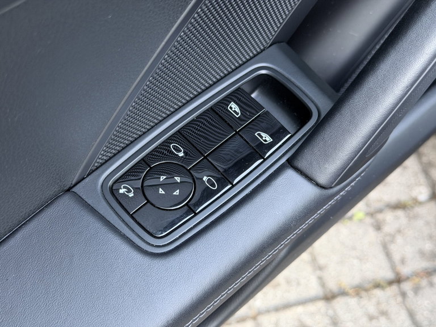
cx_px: 218
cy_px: 164
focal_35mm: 48
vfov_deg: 30.3
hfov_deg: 39.7
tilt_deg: -61.1
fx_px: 605
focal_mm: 6.76
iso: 250
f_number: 1.78
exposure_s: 1/60
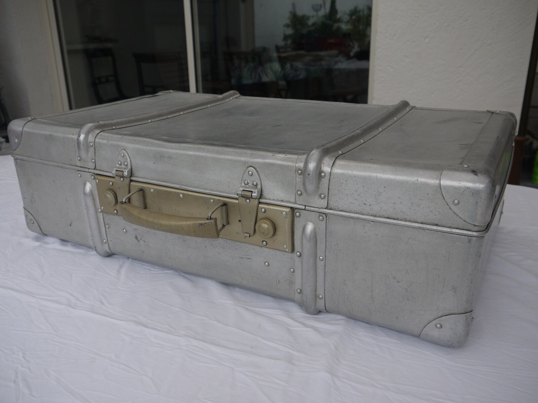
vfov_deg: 44.2
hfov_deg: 56.8
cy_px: 202
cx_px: 269
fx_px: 497
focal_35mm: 32
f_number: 5
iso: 100
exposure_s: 1/160
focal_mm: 16
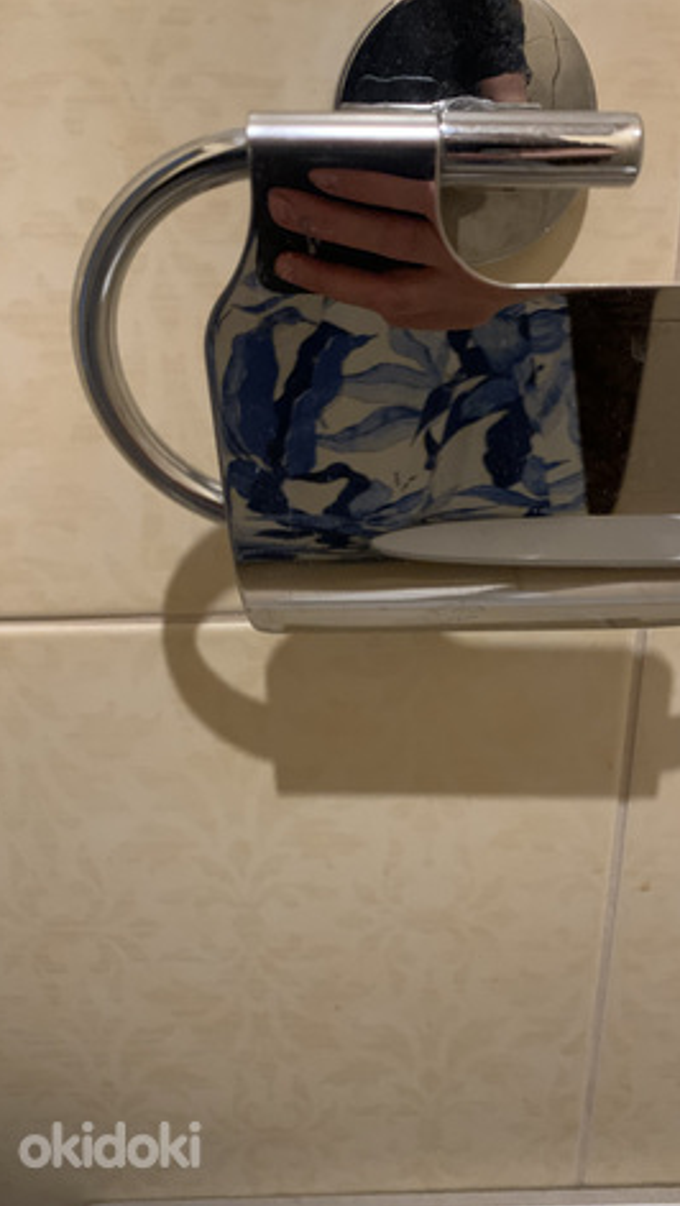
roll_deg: +1.6
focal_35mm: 30
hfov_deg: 38.7
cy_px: 595
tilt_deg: -27.8
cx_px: 426
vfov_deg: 64.3
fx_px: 960
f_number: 1.8
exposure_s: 1/31
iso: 400
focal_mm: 4.25
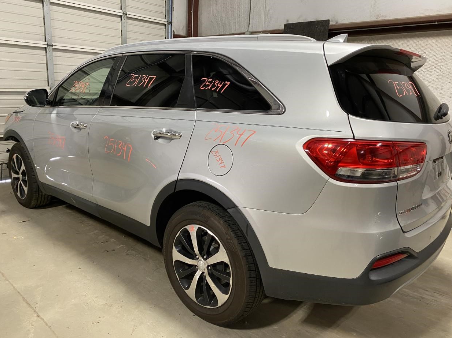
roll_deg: -2.4
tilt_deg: -12.8
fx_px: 352
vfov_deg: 51.3
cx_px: 228
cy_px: 163
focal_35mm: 27
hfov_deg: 65.3
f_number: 1.8
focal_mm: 4.25
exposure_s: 1/60
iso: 200
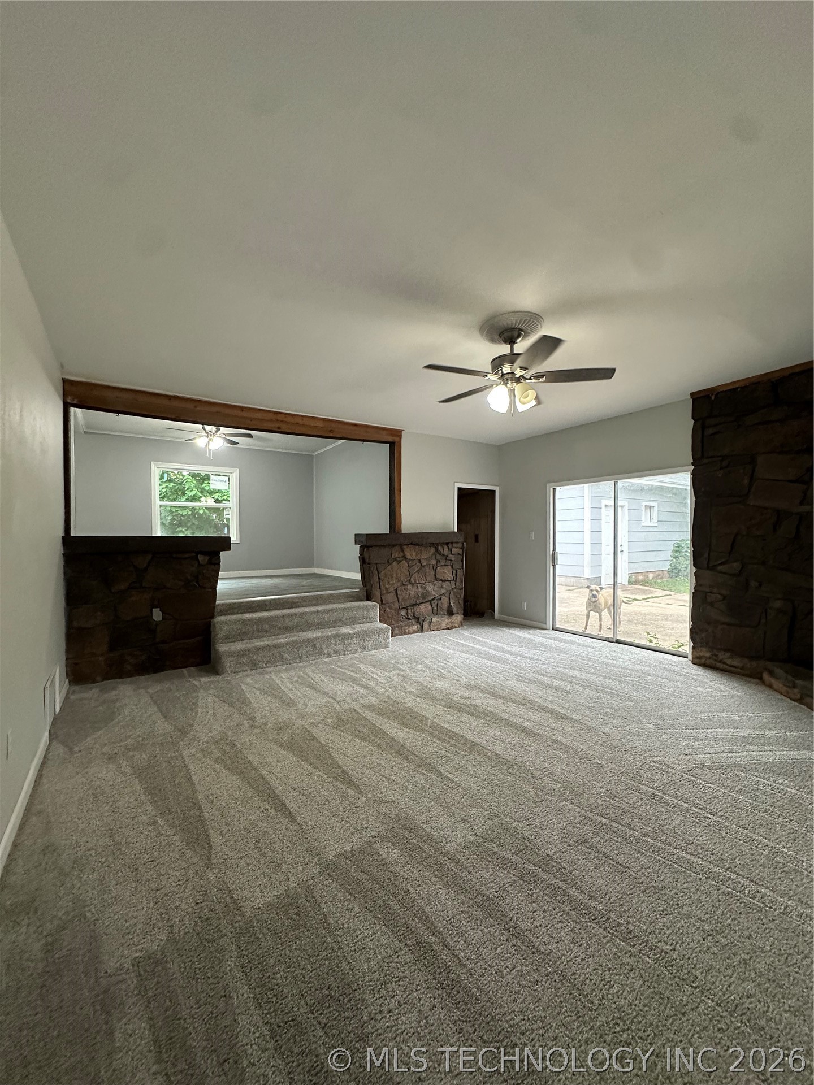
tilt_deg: -0.7
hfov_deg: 85.7
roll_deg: -0.8
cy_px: 542
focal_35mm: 14
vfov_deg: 102.1
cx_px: 407
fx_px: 439
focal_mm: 2.22
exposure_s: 1/120
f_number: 2.2
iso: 320
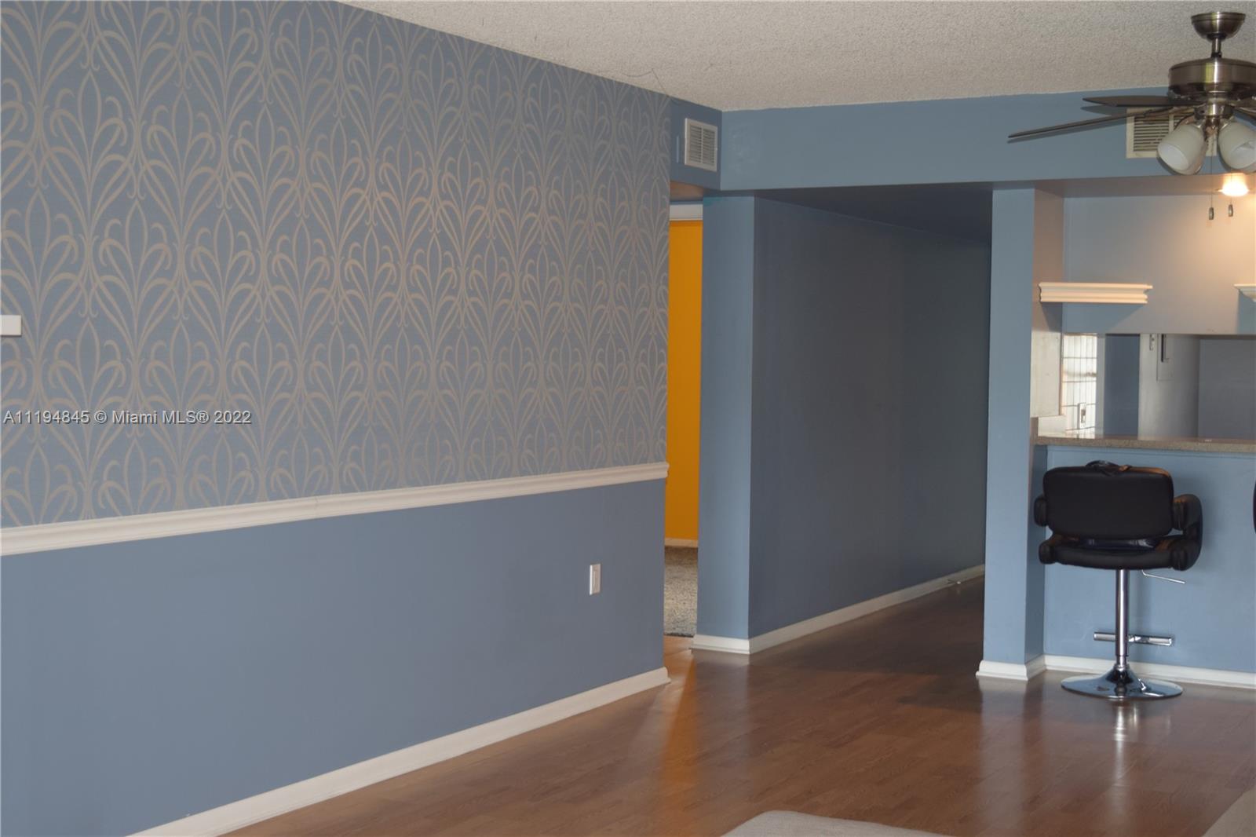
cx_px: 628
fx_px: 1779
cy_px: 418
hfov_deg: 38.9
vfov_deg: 26.5
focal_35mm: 51
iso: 500
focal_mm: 34
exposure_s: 1/30
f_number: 4.5
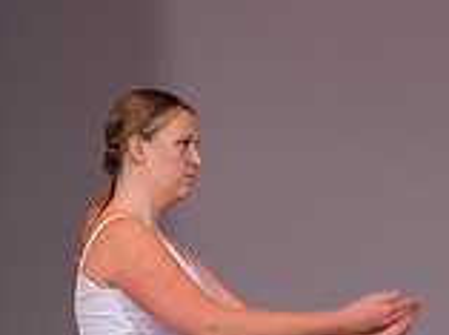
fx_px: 3184
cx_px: 217
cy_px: 590
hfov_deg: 8.1
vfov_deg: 5.9
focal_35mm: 246
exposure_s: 1/500
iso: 400
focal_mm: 89
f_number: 2.8
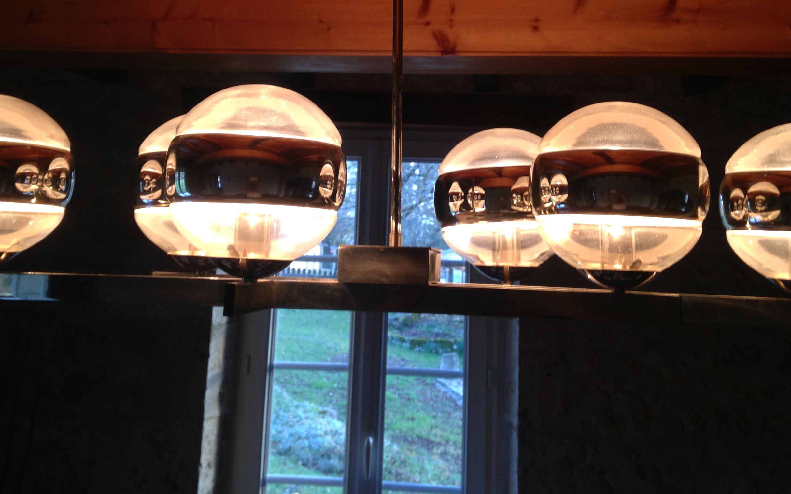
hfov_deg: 42.6
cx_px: 392
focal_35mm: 47
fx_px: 1013
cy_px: 117
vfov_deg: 27.0
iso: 50
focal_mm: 4.12
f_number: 2.4
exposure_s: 1/20
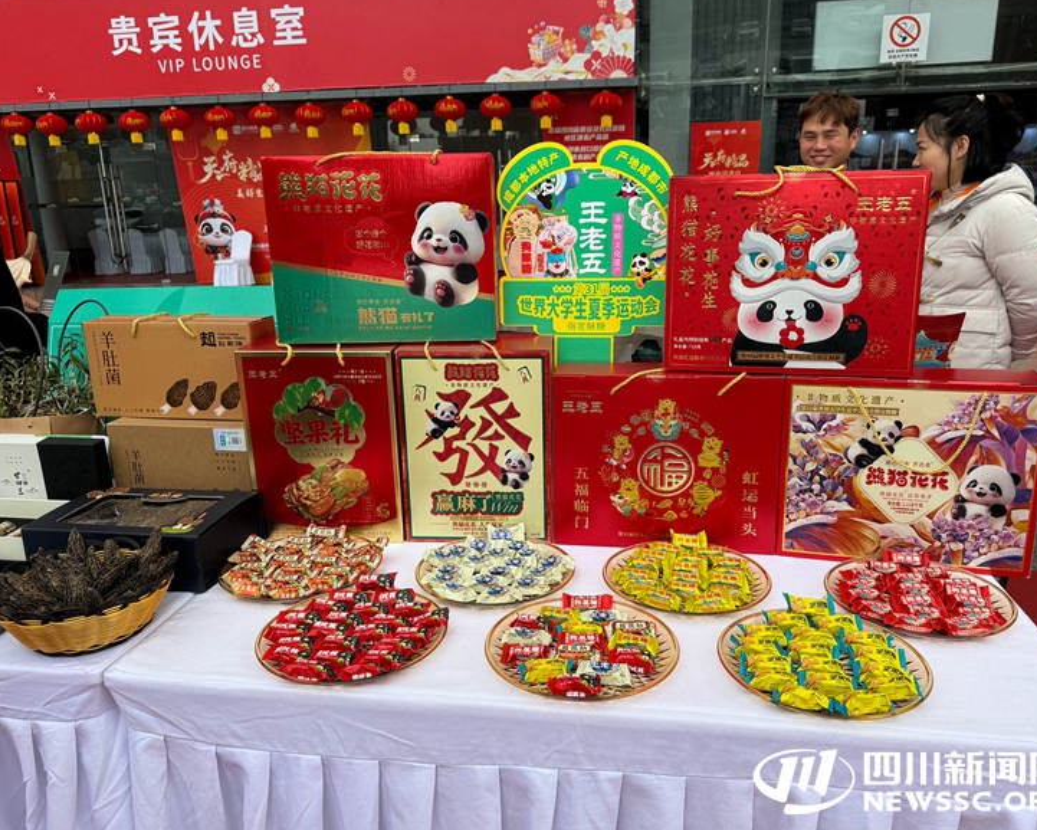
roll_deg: +1.3
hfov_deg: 66.0
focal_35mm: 26
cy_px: 413
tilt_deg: -14.9
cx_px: 528
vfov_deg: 54.9
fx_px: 798
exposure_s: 1/1261
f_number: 1.78
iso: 80
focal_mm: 6.76
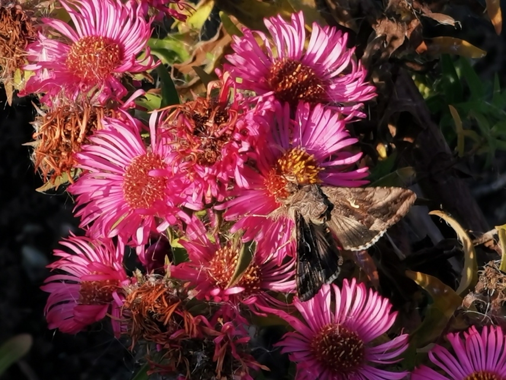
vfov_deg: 3.8
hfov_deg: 5.0
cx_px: 253
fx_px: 5745
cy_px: 190
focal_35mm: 393
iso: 50
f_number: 3.4
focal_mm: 14.46
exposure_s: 1/228
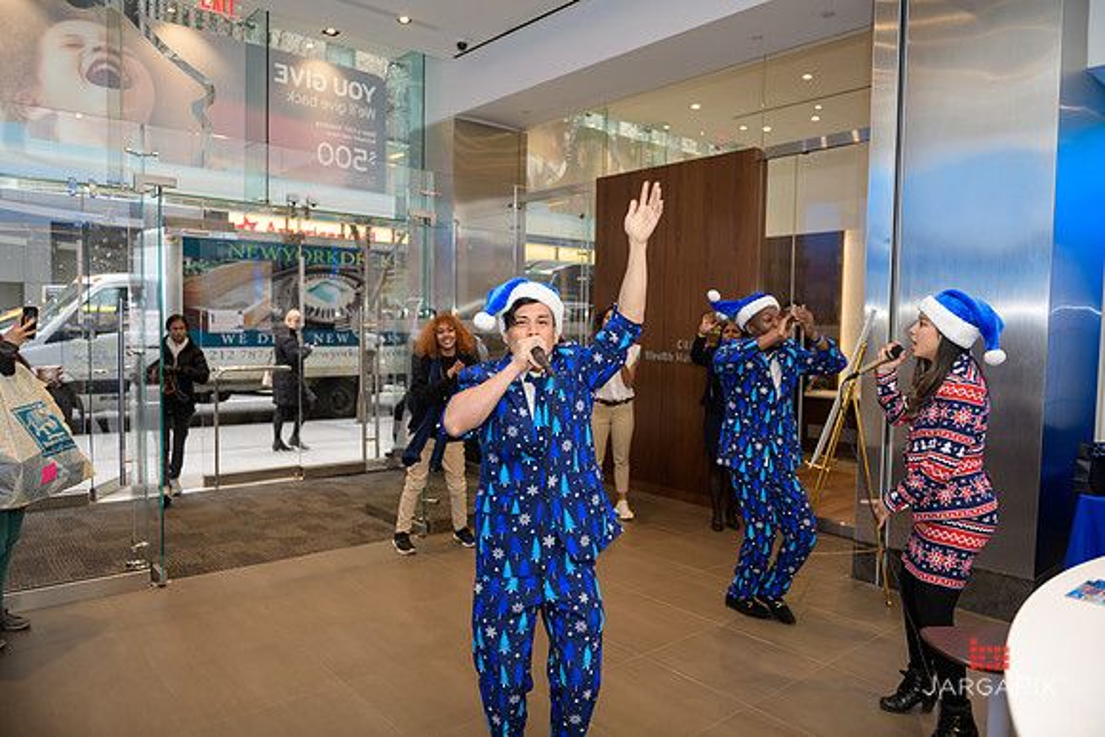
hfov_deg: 73.7
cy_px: 368
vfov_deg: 53.2
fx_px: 737
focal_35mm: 24
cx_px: 552
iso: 400
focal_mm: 24
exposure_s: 1/125
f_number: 3.2
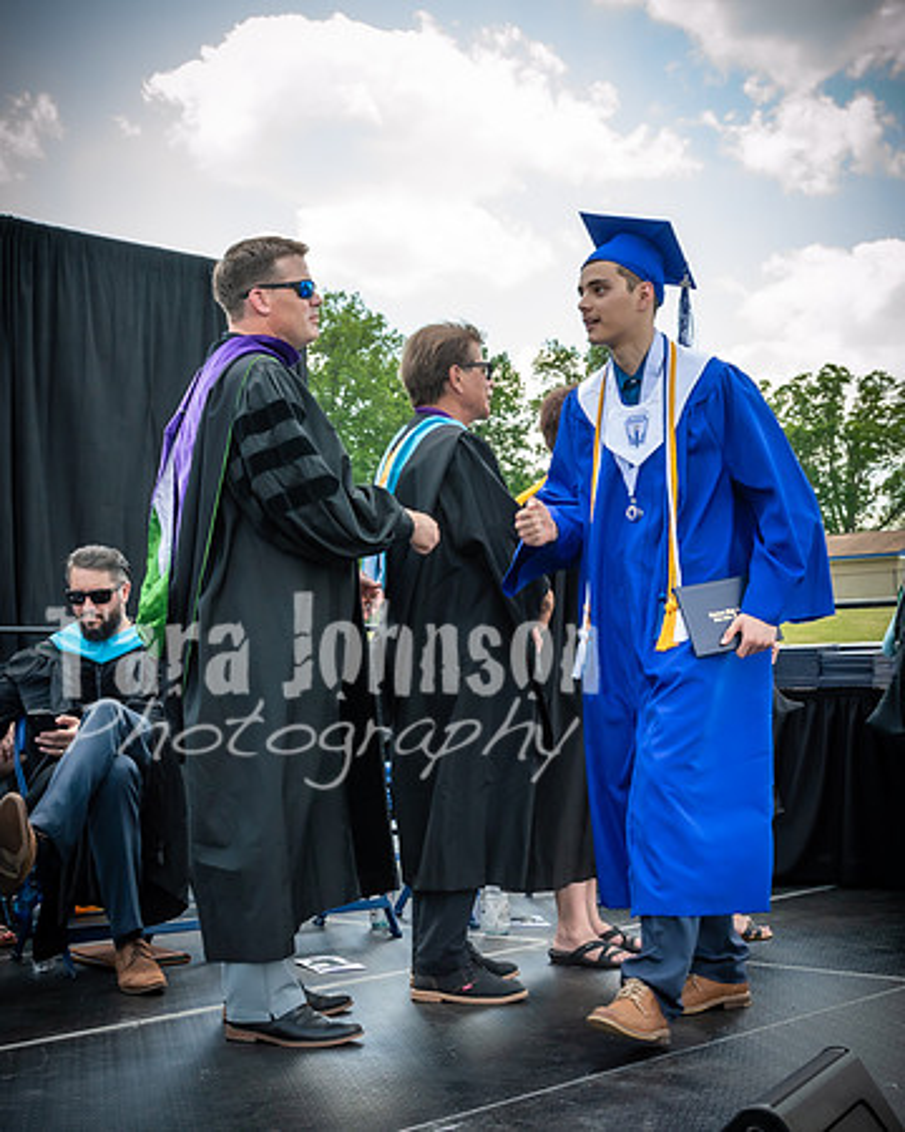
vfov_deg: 34.2
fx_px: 1840
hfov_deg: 27.6
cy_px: 566
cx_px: 452
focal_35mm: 55
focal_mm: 26
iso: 200
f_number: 7.1
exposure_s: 1/200
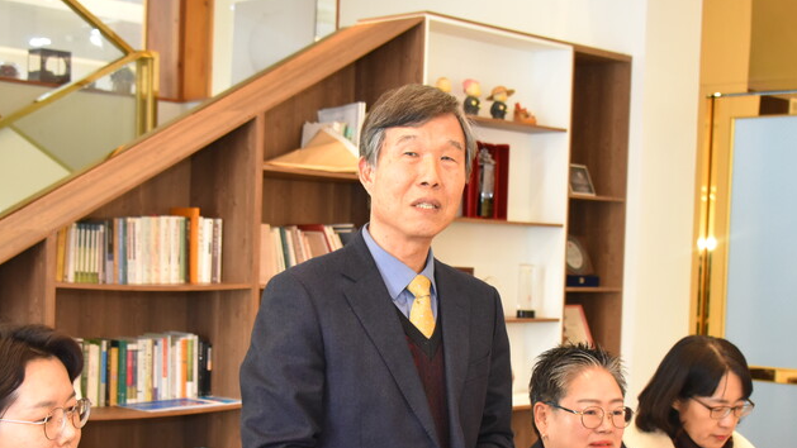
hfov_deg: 32.8
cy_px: 305
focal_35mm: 64
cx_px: 426
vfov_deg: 18.8
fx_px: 1353
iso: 3200
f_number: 5
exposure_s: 1/160
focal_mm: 40
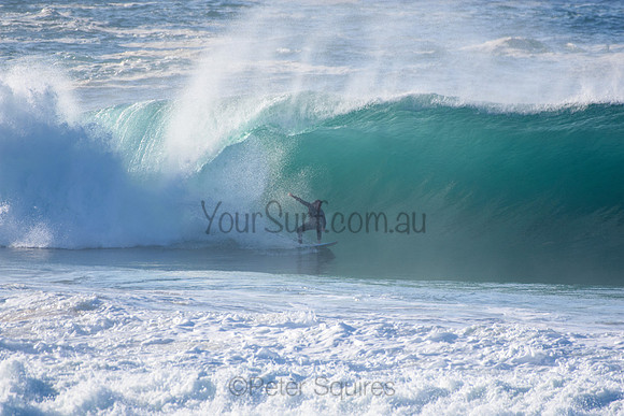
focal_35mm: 750
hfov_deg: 2.7
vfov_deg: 1.8
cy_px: 208
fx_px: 13002
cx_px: 312
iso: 360
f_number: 5.6
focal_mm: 500
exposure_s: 1/2000
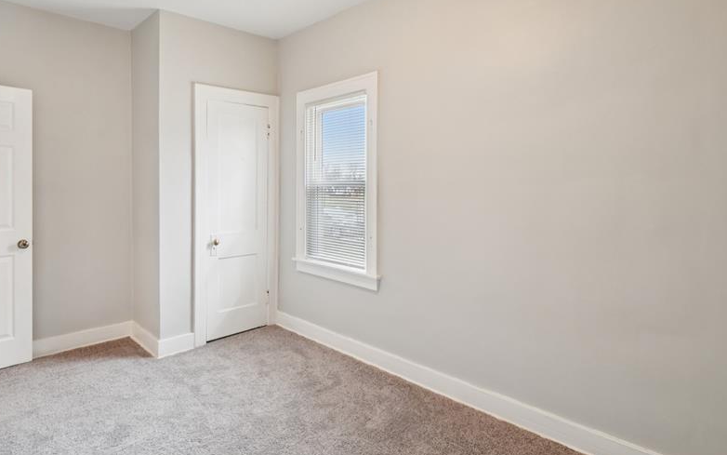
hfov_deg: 84.6
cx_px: 313
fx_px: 396
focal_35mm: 20
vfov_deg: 59.3
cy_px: 190
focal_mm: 10
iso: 400
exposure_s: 1/15
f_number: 8
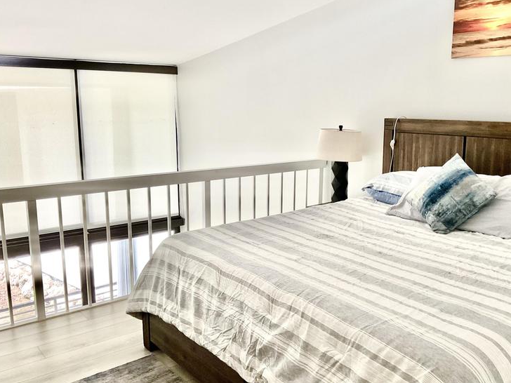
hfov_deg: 53.7
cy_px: 189
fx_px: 502
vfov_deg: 41.8
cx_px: 296
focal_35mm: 34
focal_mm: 3
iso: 80
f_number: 1.8
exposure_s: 1/60
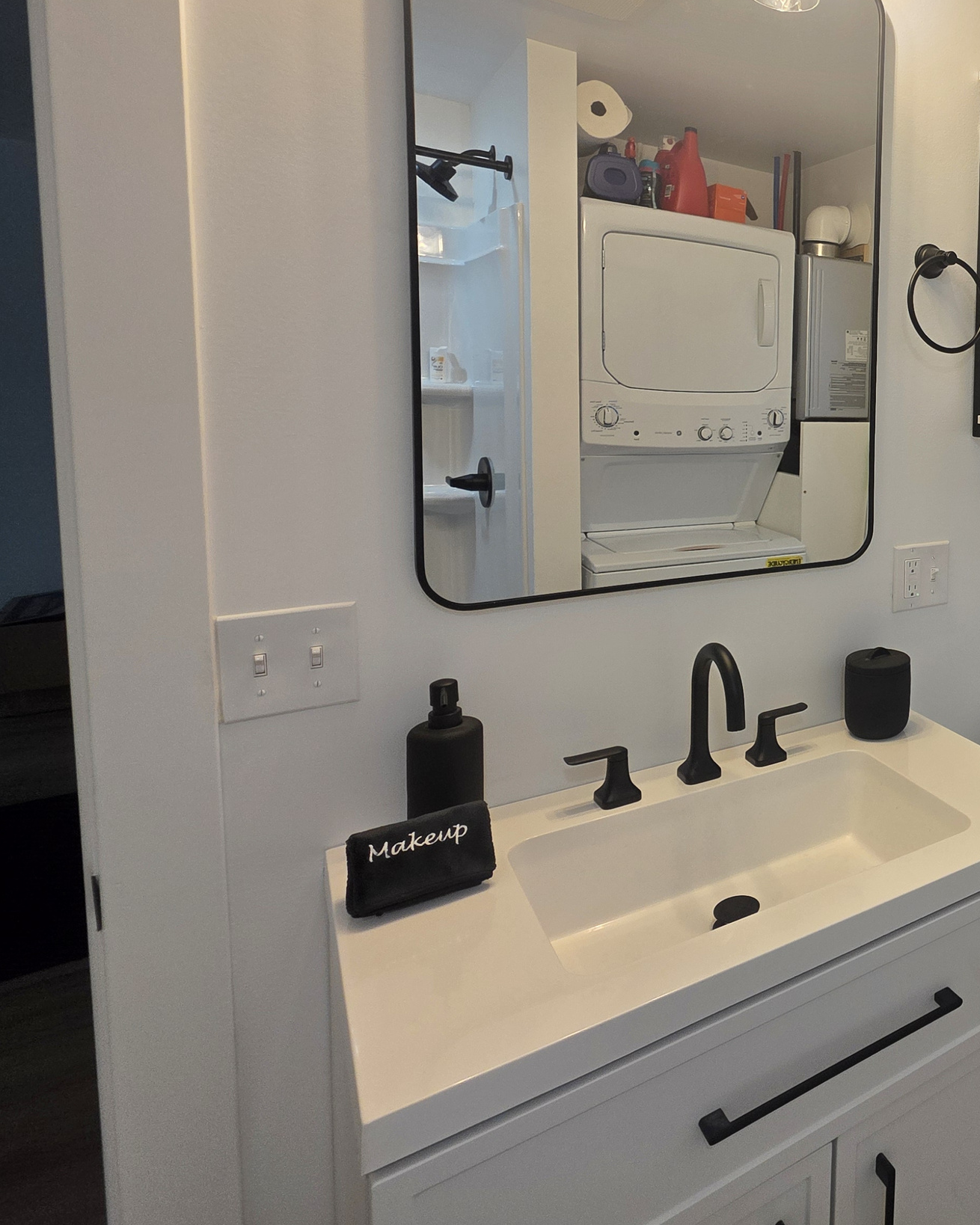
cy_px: 468
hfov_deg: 48.5
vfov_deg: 73.9
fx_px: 798
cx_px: 1034
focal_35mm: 22
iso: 80
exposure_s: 1/120
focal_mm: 2.2
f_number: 1.9
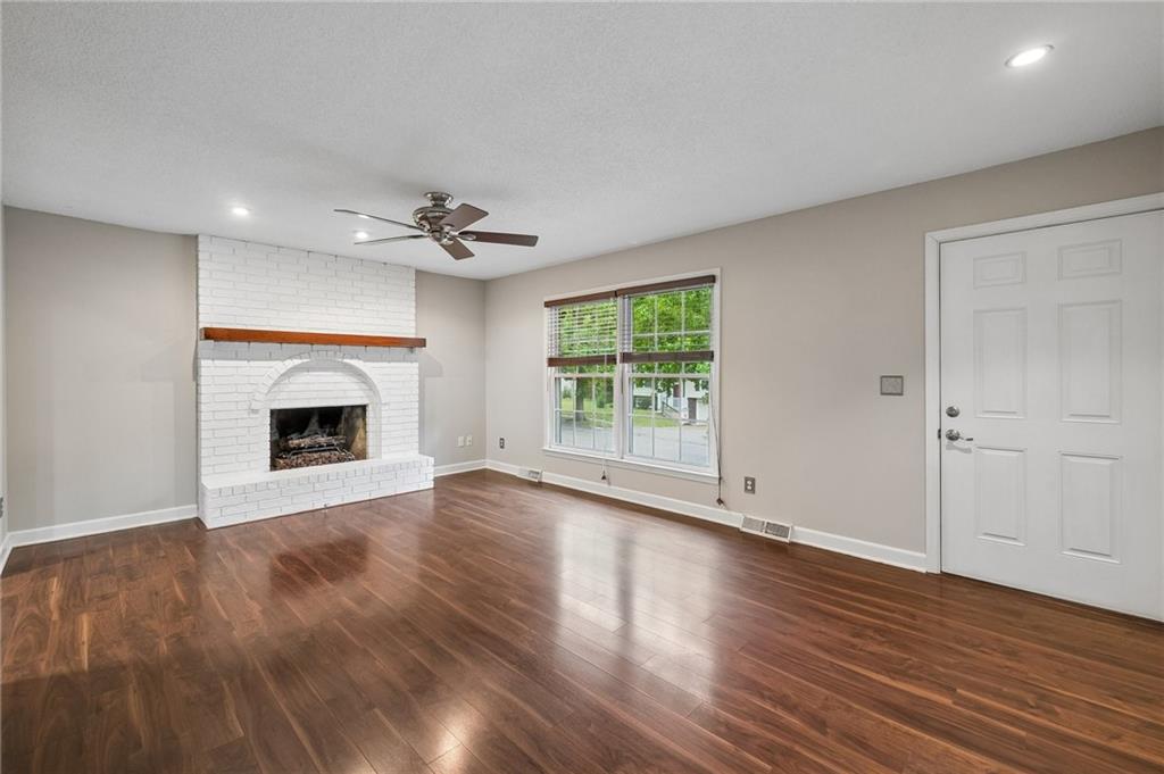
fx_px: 485
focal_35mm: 15
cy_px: 387
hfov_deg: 100.4
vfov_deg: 77.2
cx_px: 582
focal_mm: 15
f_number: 6.3
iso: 640
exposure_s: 1/10
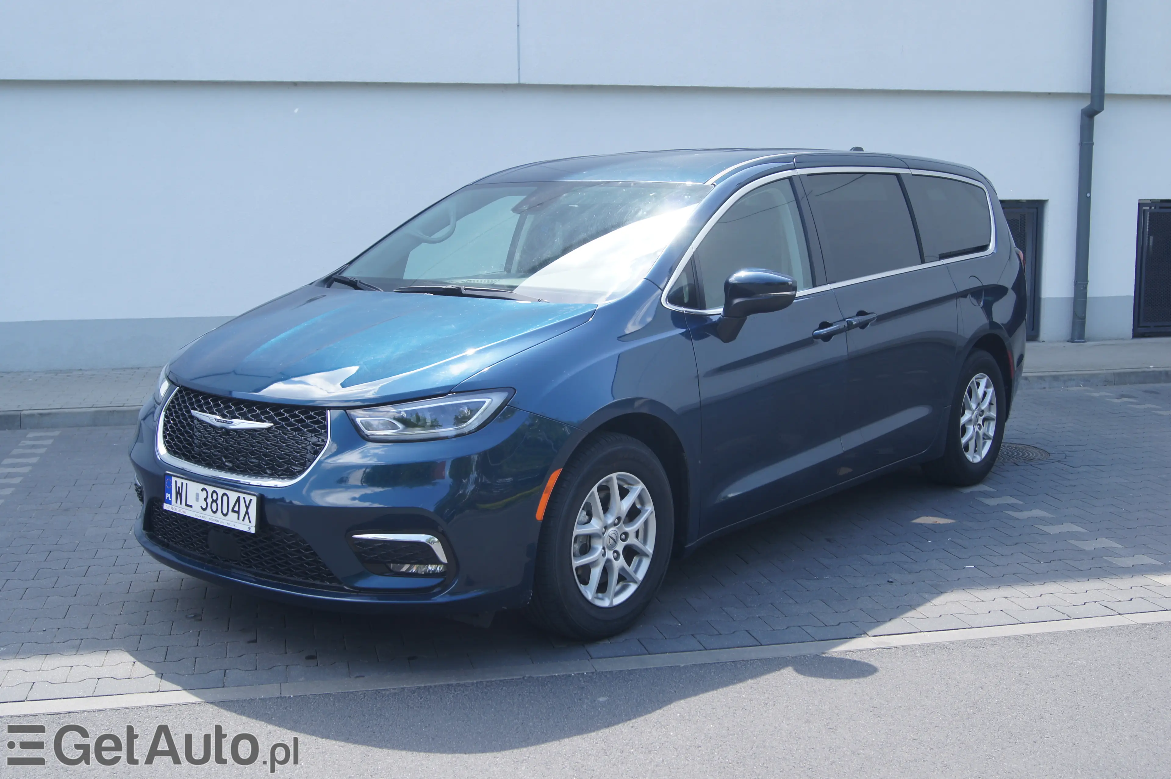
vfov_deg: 34.2
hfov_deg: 49.6
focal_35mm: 39
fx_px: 1268
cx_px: 586
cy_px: 390
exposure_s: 1/100
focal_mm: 26
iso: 100
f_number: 6.3
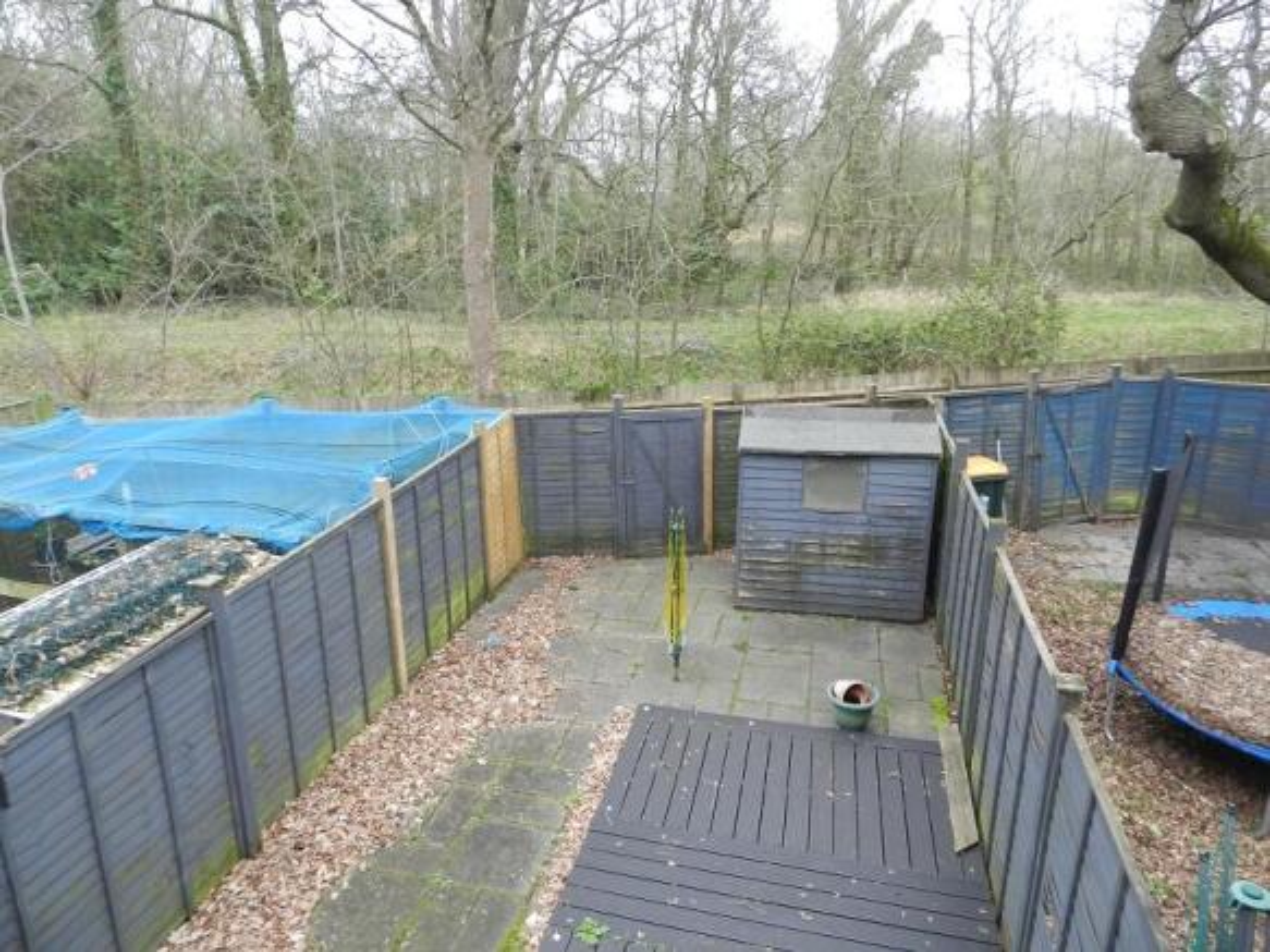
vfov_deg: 58.9
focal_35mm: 23
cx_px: 635
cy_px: 476
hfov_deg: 73.9
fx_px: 844
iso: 160
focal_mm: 4
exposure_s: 1/125
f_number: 3.4
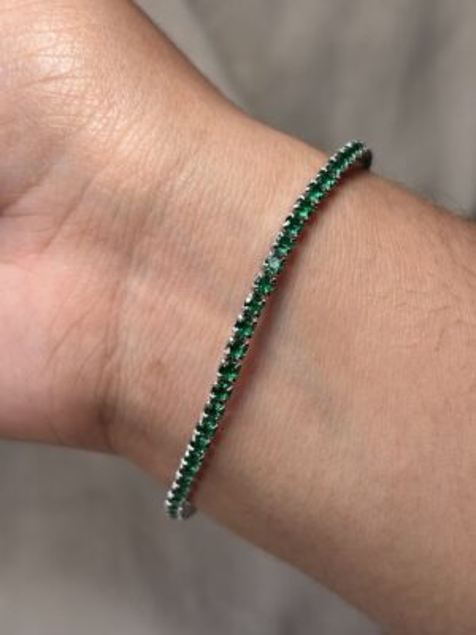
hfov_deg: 28.0
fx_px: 953
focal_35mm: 52
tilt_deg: -60.0
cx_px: 238
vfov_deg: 36.8
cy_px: 318
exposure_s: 1/262
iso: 32
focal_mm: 5.96
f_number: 1.6
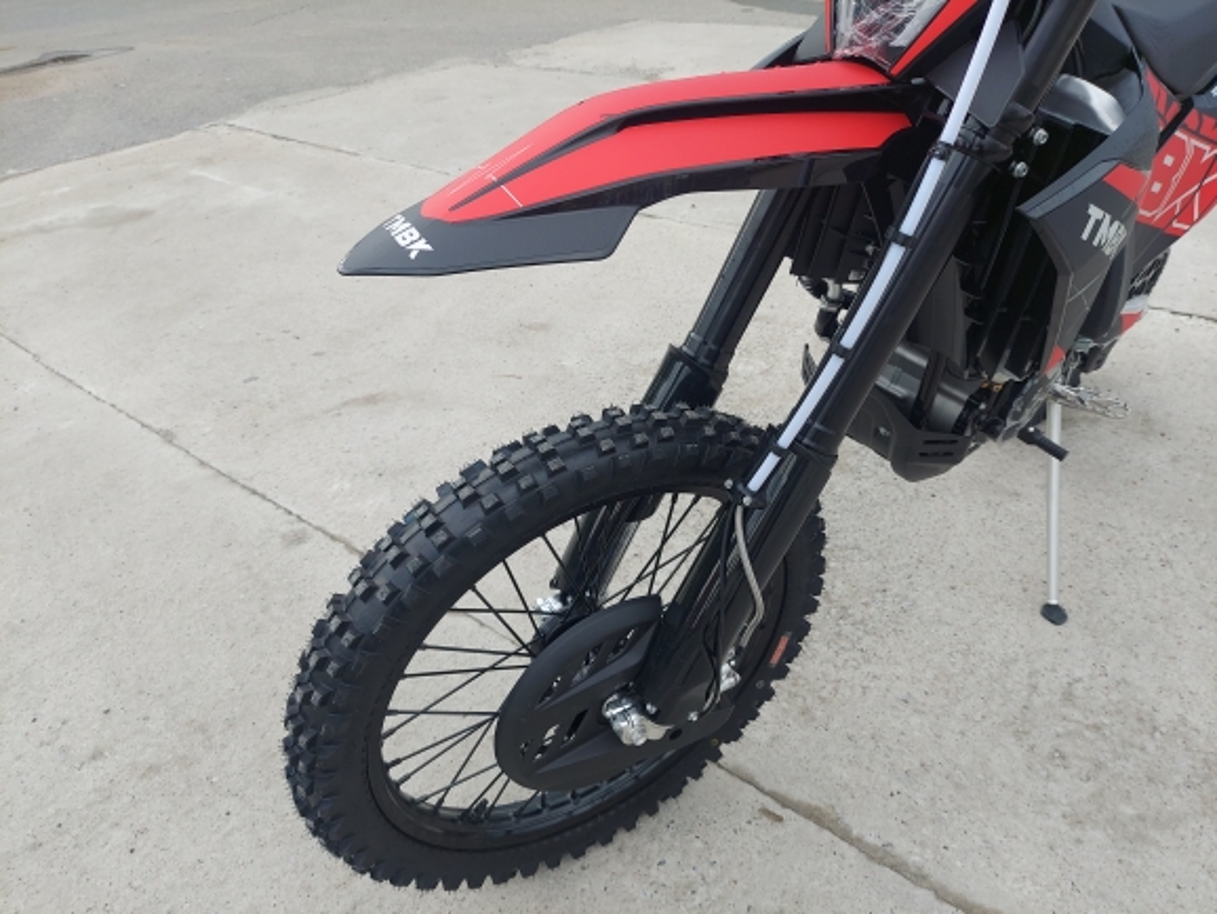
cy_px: 457
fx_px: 844
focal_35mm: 24
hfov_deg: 71.6
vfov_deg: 56.9
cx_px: 608
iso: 40
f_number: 1.8
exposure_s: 1/290
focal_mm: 5.23
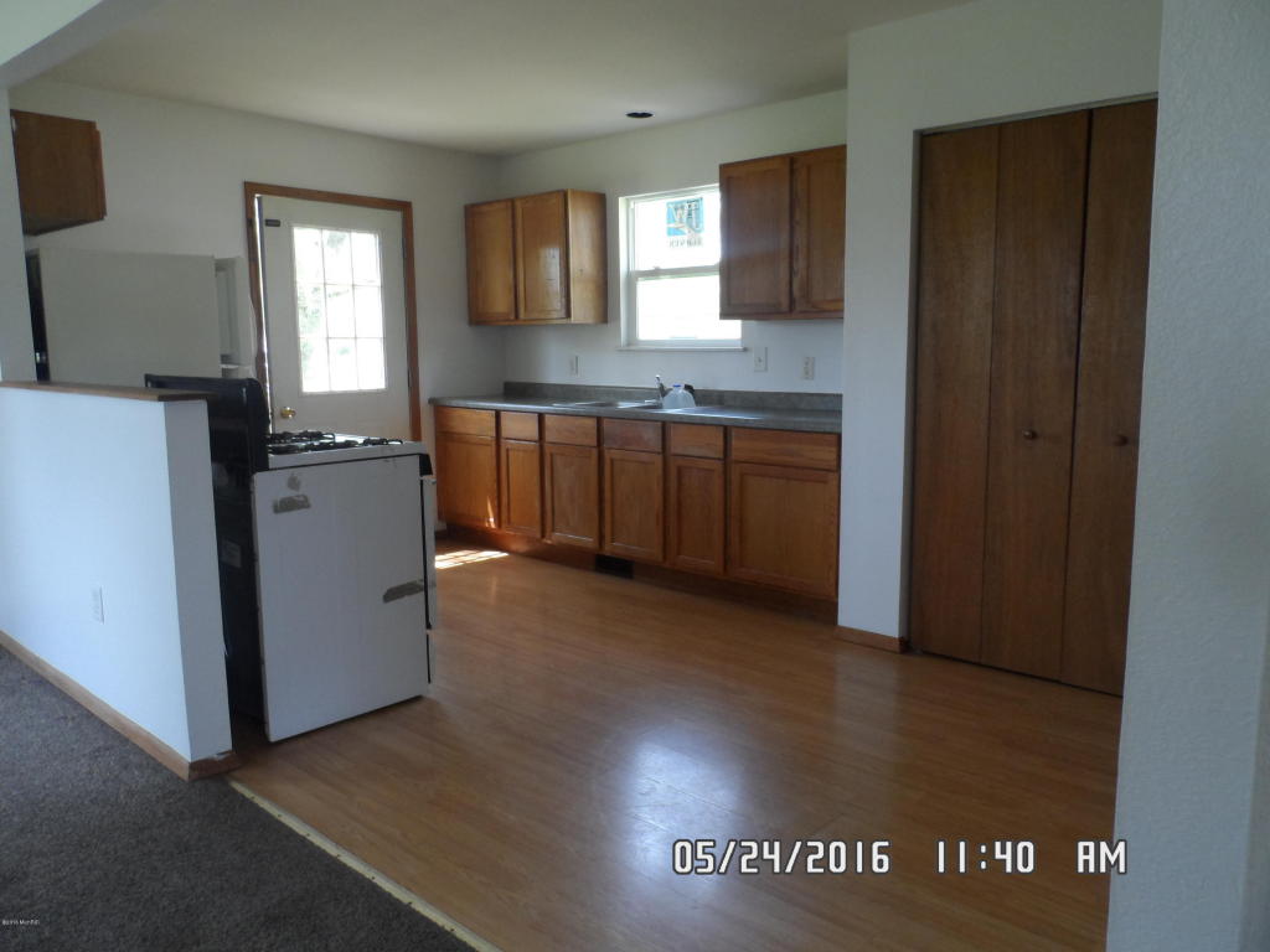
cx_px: 635
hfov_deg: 71.6
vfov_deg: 56.8
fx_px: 881
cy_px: 476
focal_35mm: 24
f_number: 3.2
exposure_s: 1/30
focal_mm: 4
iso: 160
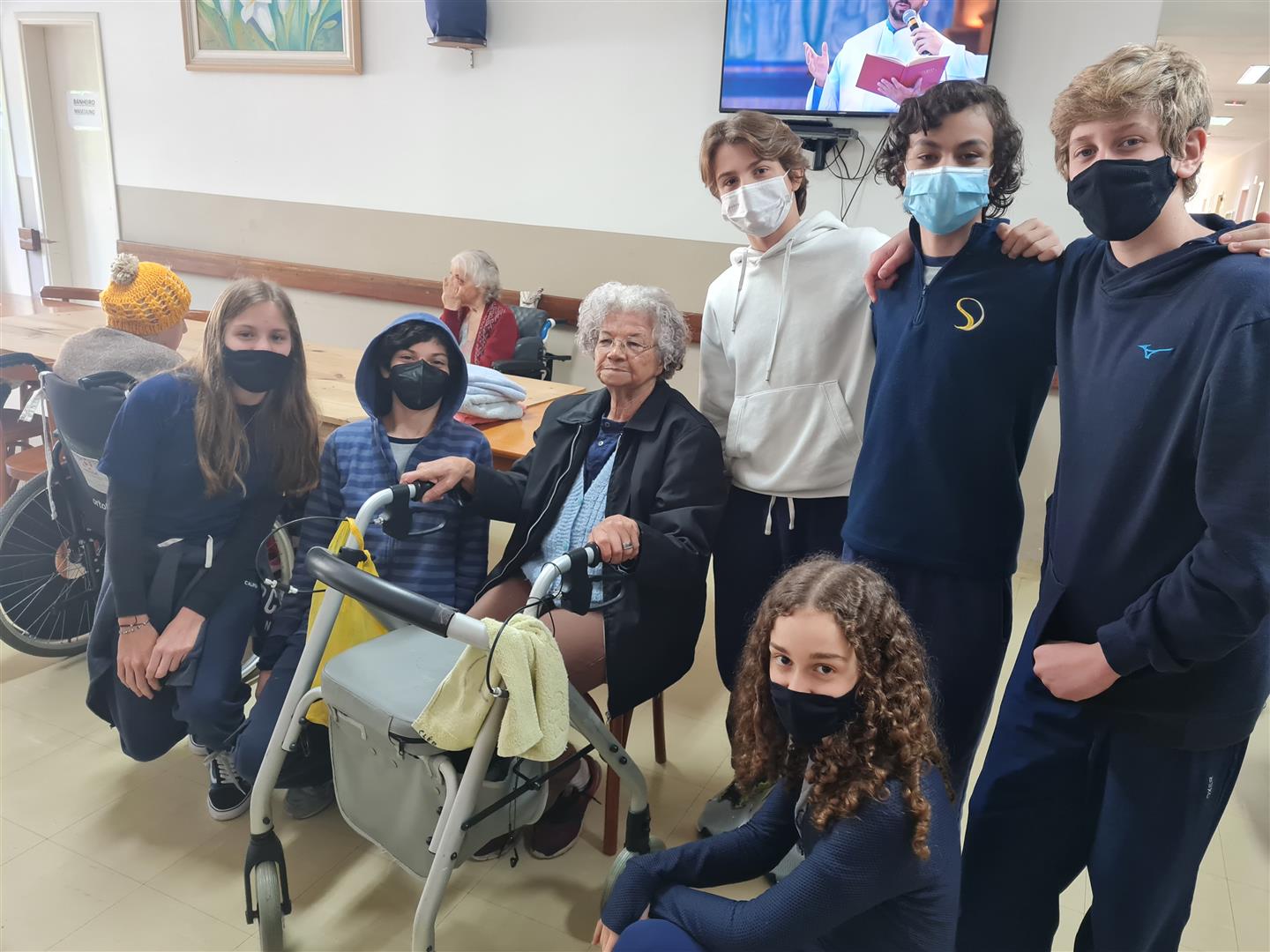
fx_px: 954
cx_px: 635
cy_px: 476
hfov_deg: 67.3
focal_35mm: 26
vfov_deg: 53.1
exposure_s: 1/40
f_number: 1.8
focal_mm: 5.4
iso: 320
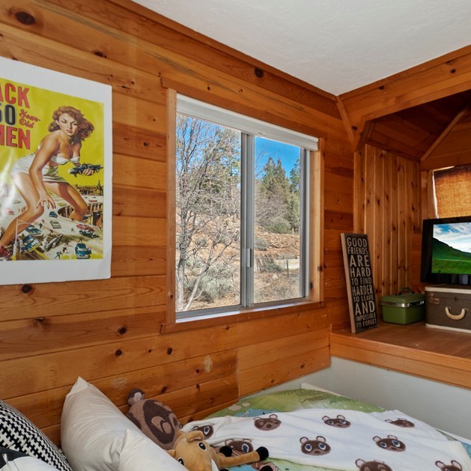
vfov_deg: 69.5
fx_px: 339
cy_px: 254
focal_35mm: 22
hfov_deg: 68.8
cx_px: 285
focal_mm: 10
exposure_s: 1/30
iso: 400
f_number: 8
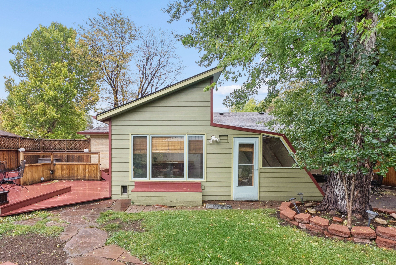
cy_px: 153
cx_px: 176
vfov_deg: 67.1
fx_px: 198
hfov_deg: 89.6
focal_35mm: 18
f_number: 8
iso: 400
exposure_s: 1/100
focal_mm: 13
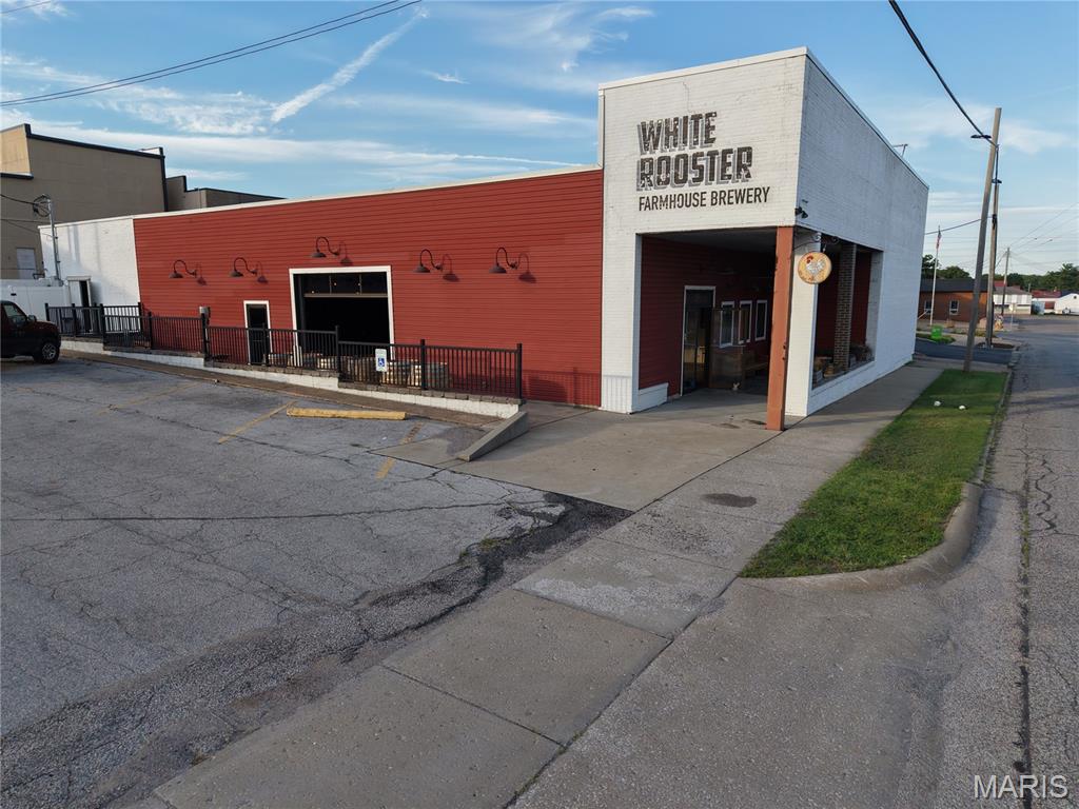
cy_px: 404
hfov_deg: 71.6
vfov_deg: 56.8
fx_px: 748
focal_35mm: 24
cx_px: 540
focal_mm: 8.67
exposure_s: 1/1000
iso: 100
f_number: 1.8
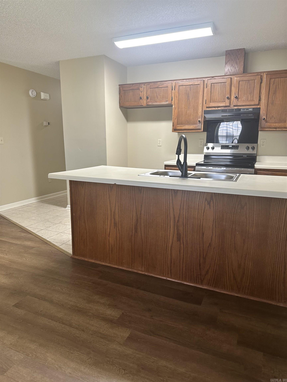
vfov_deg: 71.6
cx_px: 144
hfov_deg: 56.8
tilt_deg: -11.4
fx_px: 265
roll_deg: -1.3
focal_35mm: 24
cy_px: 191
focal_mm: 6.86
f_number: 1.78
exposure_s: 1/60
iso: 125
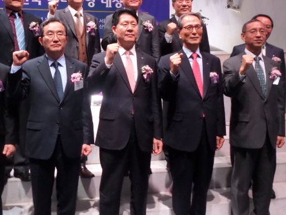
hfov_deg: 40.3
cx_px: 114
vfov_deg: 30.6
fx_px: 388
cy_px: 67
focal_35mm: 47
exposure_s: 1/20
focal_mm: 5.8
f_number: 3.5
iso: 320
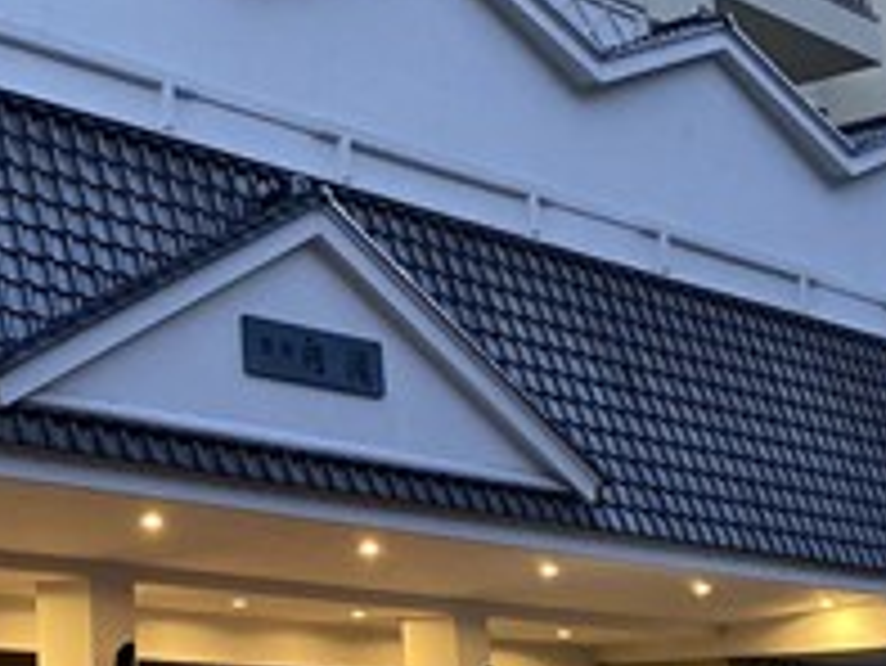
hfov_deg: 20.6
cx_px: -54
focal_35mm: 91
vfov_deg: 16.0
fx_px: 2331
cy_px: 40
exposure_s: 1/50
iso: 250
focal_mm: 3.99
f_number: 1.8
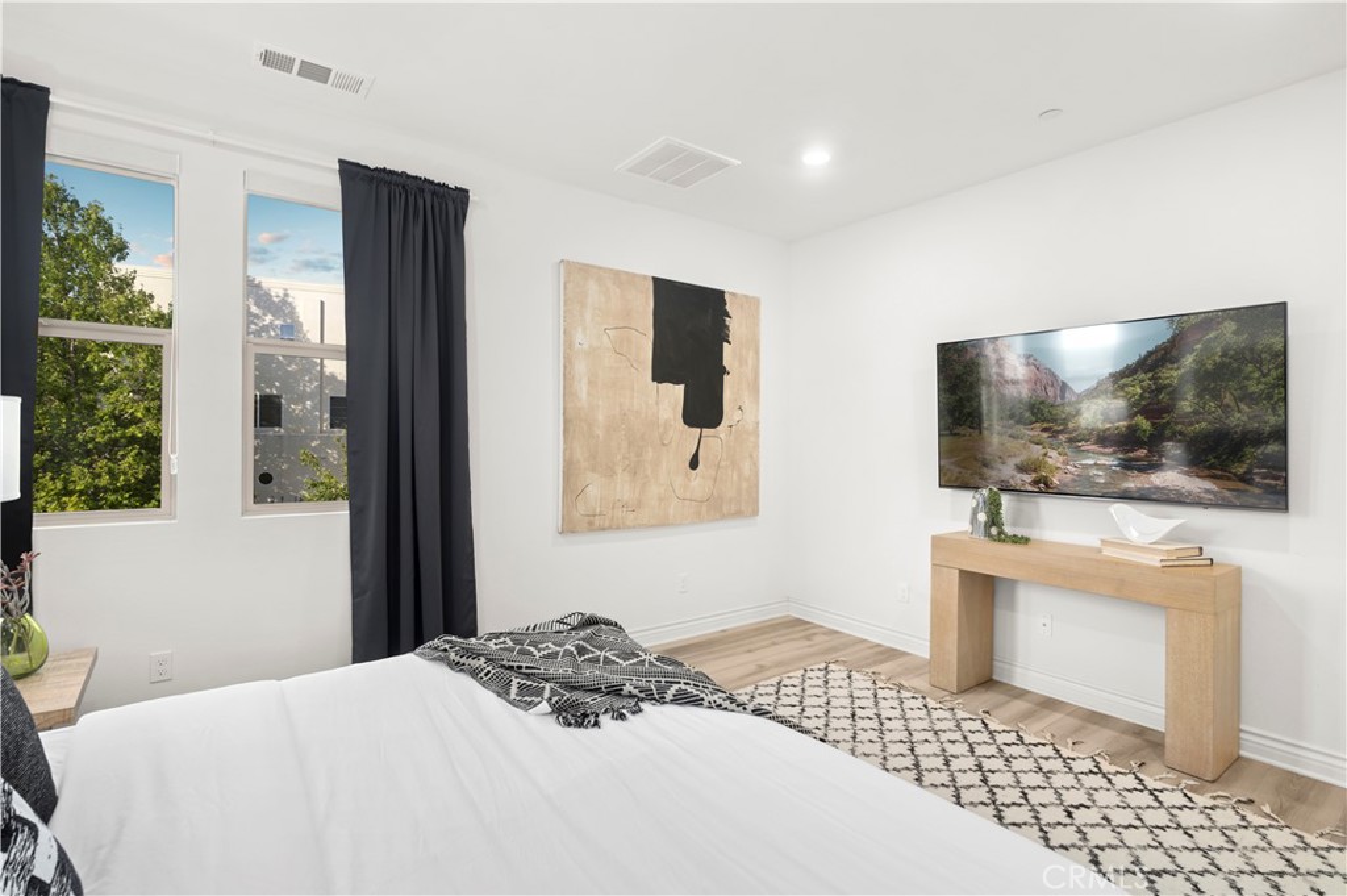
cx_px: 674
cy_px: 448
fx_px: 598
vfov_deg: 73.7
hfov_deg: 96.8
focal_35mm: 16
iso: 200
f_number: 9
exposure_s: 1/10
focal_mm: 16
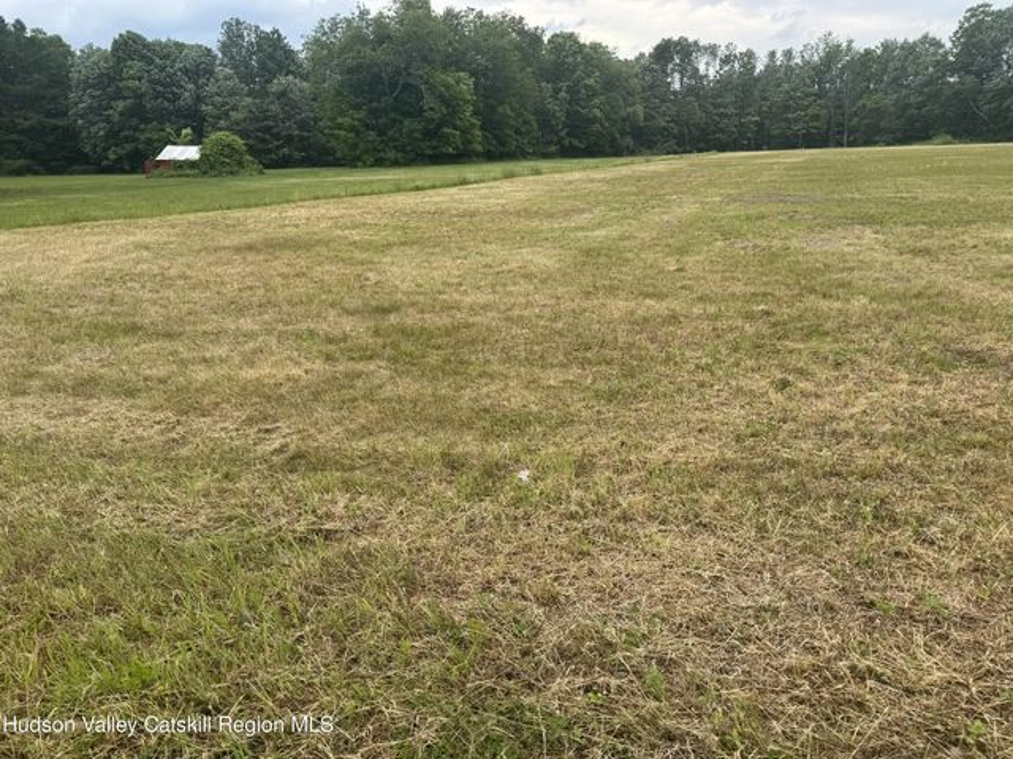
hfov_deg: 71.6
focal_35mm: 24
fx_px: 702
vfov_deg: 56.8
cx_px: 506
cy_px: 380
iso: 80
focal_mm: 6.76
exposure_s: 1/1869
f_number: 1.78
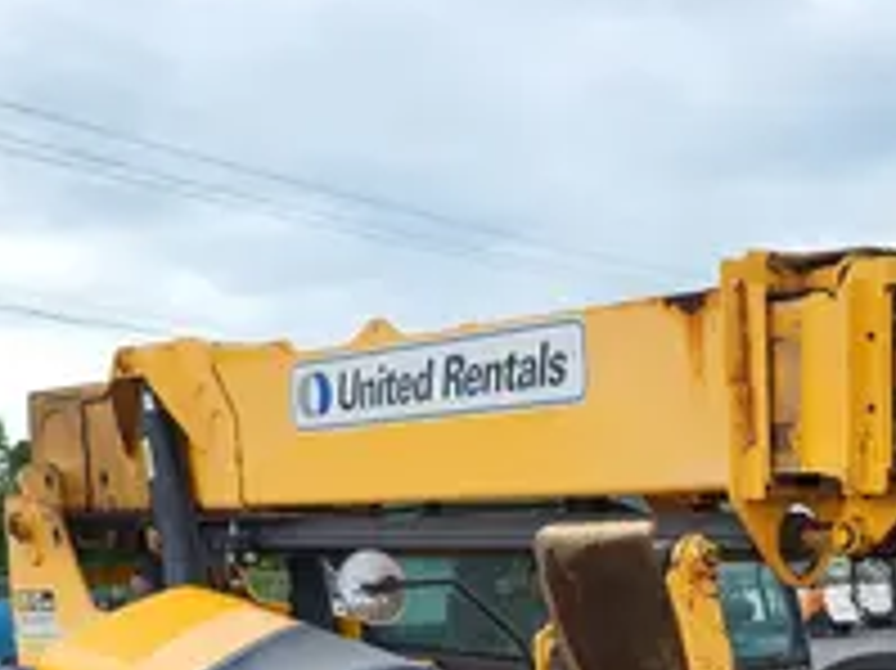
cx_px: 707
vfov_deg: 19.4
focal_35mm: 72
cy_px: 776
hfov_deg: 26.6
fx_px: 1863
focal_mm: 5.4
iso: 40
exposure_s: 1/677
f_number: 1.8
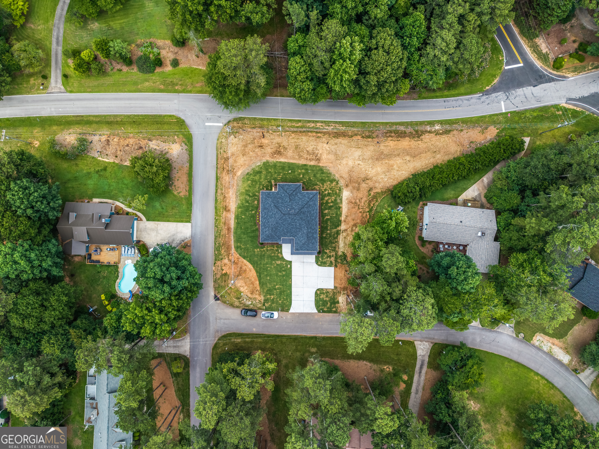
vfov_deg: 56.8
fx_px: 415
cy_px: 224
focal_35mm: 24
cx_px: 300
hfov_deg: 71.6
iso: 100
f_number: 1.8
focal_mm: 8.67
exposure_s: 1/200
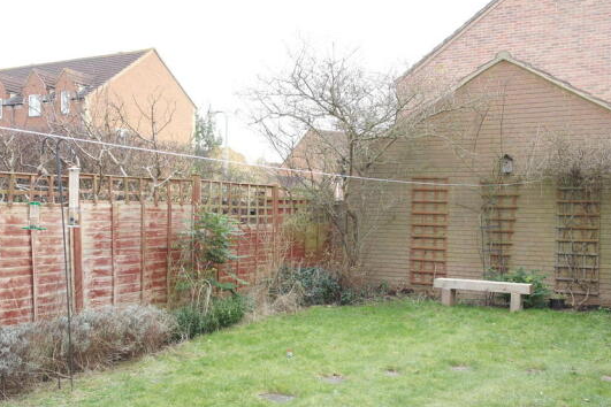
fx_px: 628
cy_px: 235
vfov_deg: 35.9
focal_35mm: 37
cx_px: 314
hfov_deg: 51.9
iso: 200
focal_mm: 20
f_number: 3.5
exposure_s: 1/100
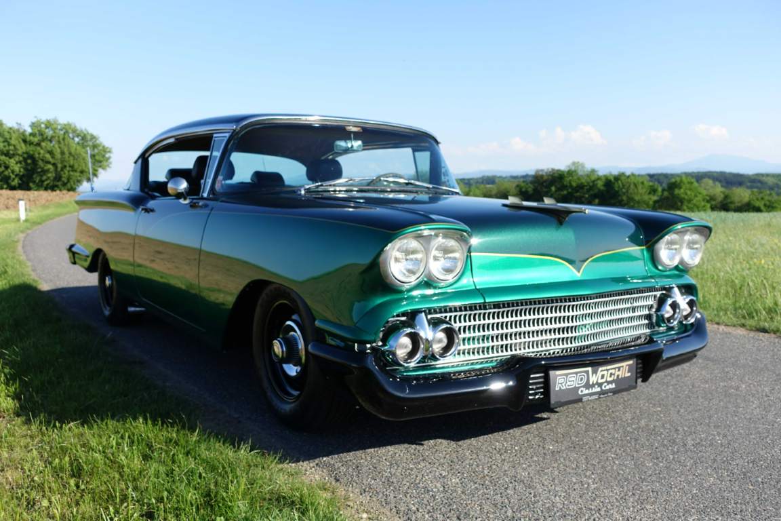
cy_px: 260
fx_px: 694
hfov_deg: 58.7
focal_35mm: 32
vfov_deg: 41.1
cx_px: 390
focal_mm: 11.81
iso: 125
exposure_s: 1/640
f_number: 4
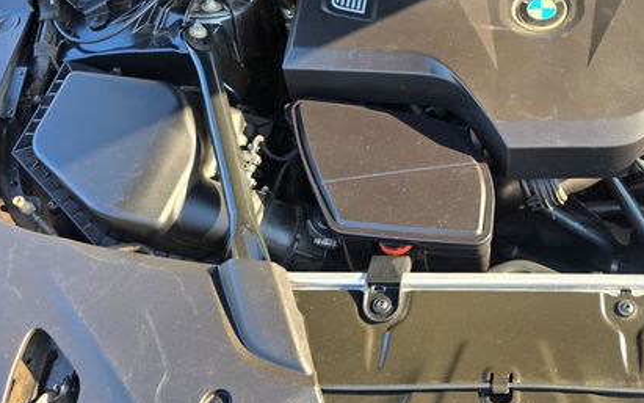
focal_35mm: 38
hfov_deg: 49.1
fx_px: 667
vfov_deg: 32.9
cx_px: 498
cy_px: 96
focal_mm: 6.3
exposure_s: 1/180
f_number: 1.7
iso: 40
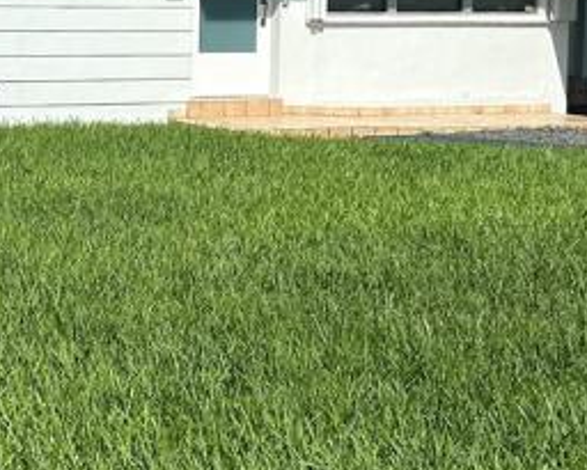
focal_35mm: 95
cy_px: 94
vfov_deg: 16.1
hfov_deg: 20.0
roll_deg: -0.7
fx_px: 1651
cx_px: 158
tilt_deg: -4.2
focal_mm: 5.7
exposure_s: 1/6579
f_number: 1.5
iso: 50
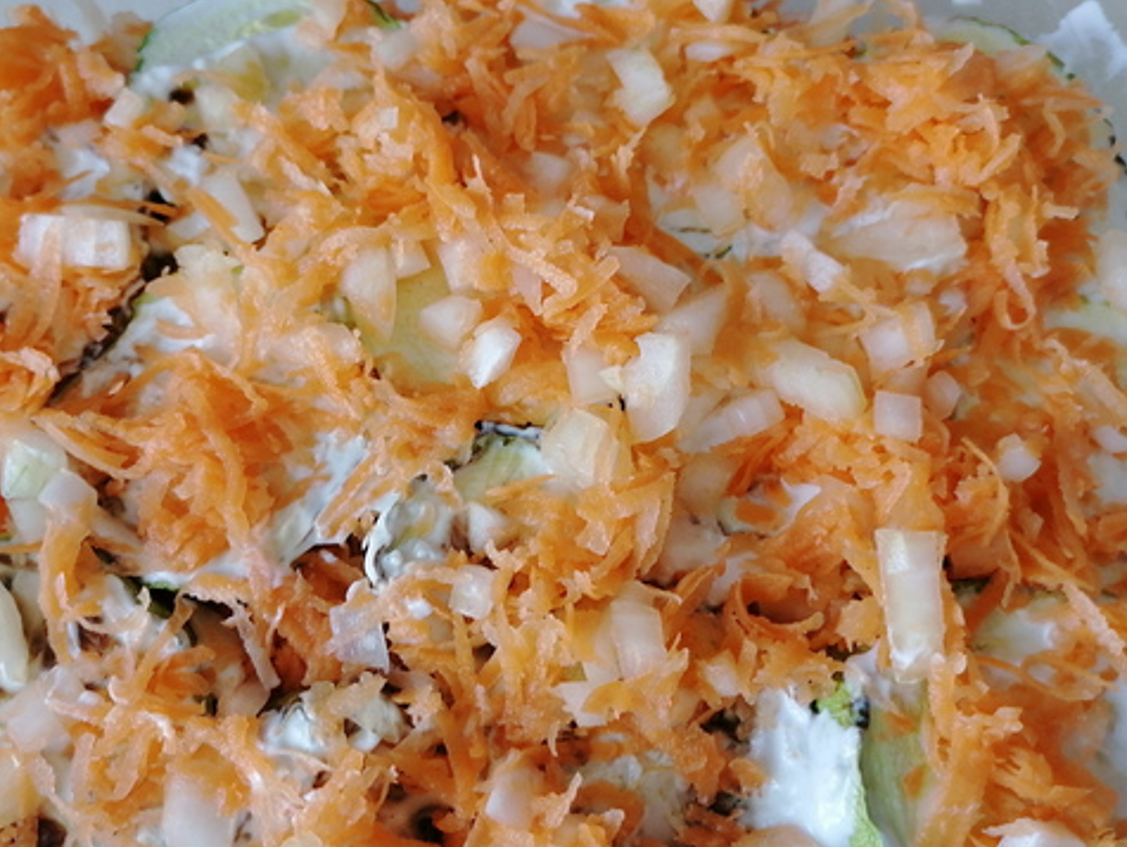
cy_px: 451
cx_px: 517
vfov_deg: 40.7
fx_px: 1140
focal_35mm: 35
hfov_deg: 52.5
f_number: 1.8
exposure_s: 1/60
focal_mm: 5.4
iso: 160
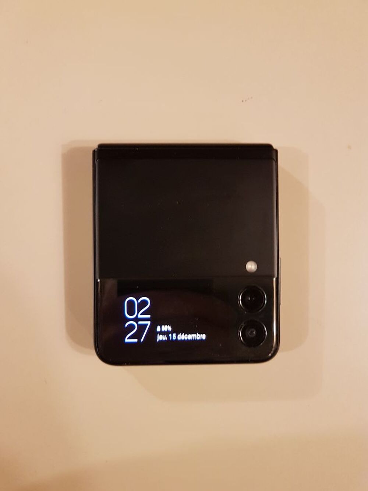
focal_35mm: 26
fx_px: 368
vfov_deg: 67.3
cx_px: 184
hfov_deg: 53.1
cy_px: 246
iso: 250
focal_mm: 4.2
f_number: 1.7
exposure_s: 1/14
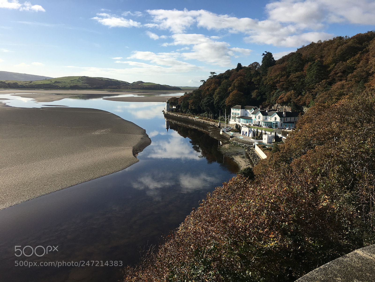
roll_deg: -0.6
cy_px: 141
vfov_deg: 48.2
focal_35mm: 29
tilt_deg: -9.6
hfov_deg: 61.7
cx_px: 188
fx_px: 314
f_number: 2.2
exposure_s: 1/1972
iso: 25
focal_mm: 4.15
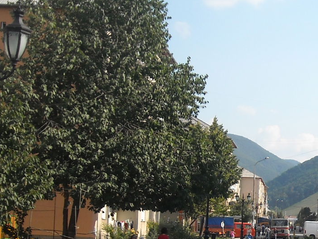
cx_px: 297
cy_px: 206
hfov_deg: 20.2
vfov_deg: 15.4
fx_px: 873
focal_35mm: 95
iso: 64
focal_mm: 5.7
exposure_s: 1/218
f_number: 5.6
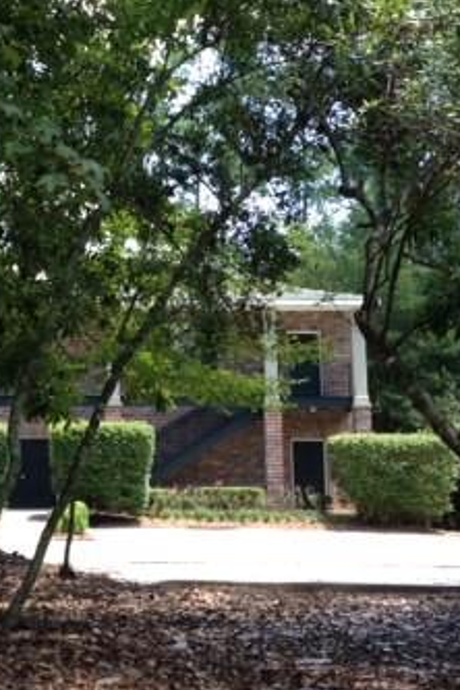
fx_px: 1265
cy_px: 296
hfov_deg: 20.2
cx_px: 35
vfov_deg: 30.5
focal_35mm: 66
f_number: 2.4
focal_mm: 4.12
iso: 50
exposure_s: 1/193
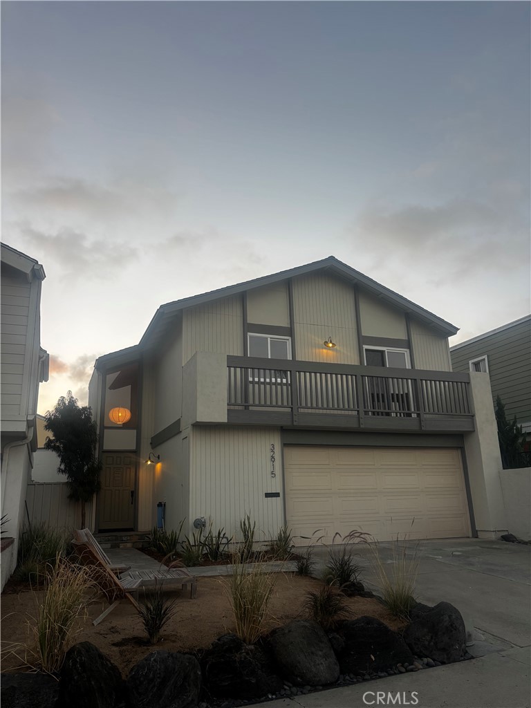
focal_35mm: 26
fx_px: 532
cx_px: 266
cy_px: 354
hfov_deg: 53.1
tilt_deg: +16.0
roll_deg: +0.1
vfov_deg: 67.3
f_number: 1.6
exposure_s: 1/247
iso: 40
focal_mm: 5.96
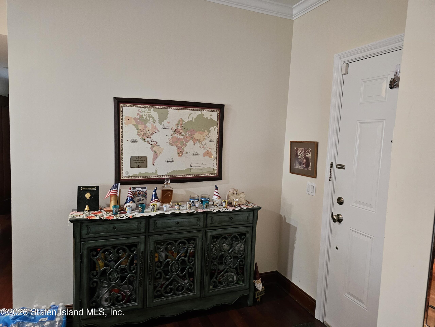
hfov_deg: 73.9
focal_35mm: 23
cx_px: 218
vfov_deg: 58.9
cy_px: 164
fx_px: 289
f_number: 1.7
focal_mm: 6.3
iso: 640
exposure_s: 1/24
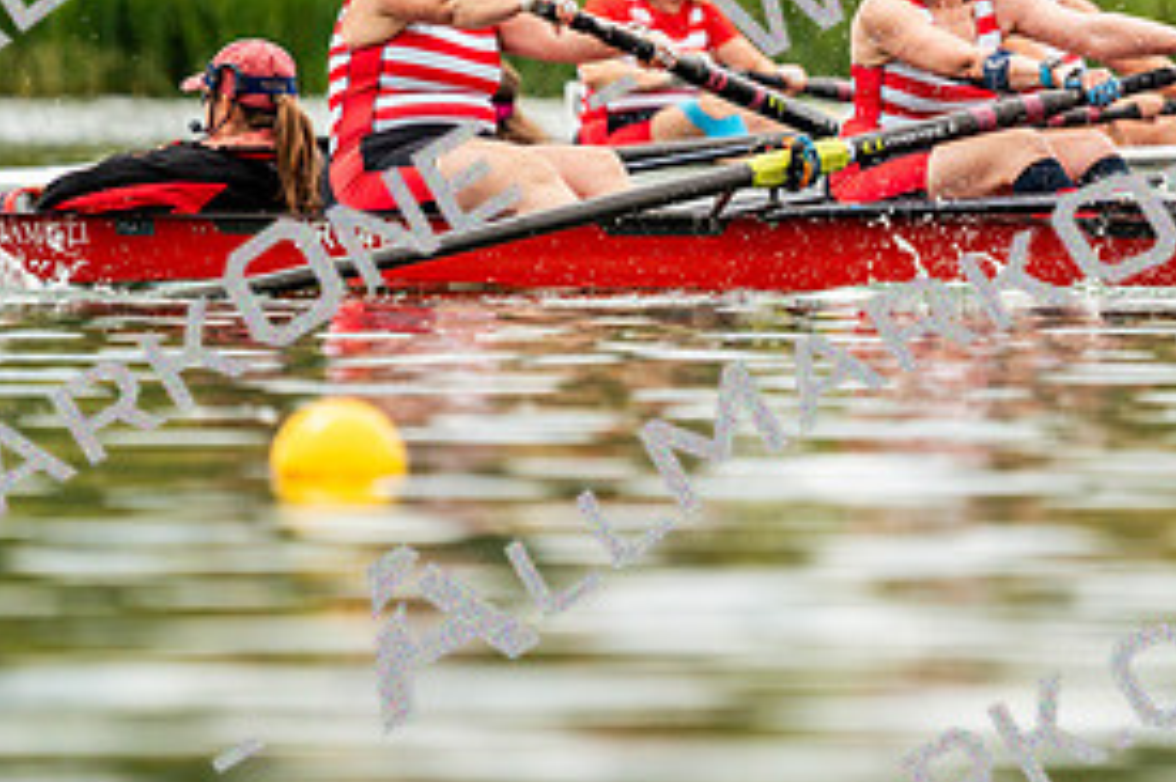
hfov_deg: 2.1
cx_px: 1236
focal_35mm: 977
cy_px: 71
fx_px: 31895
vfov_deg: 1.4
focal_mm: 463
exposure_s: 1/2000
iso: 500
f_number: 6.3
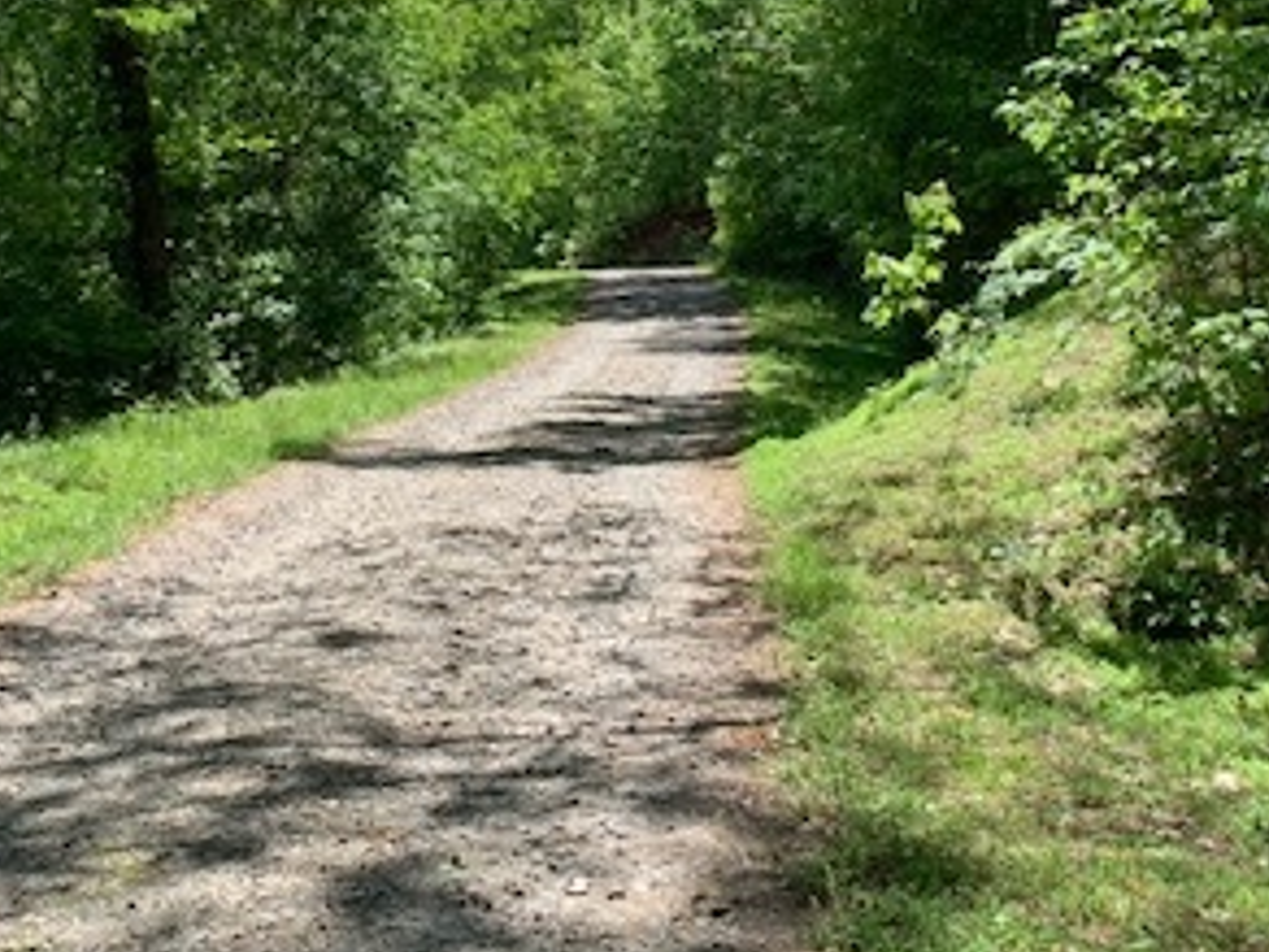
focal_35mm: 57
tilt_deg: -5.3
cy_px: 200
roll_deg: +1.7
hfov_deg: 33.8
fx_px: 2090
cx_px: 626
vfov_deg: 25.3
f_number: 1.8
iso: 25
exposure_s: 1/660
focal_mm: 4.25
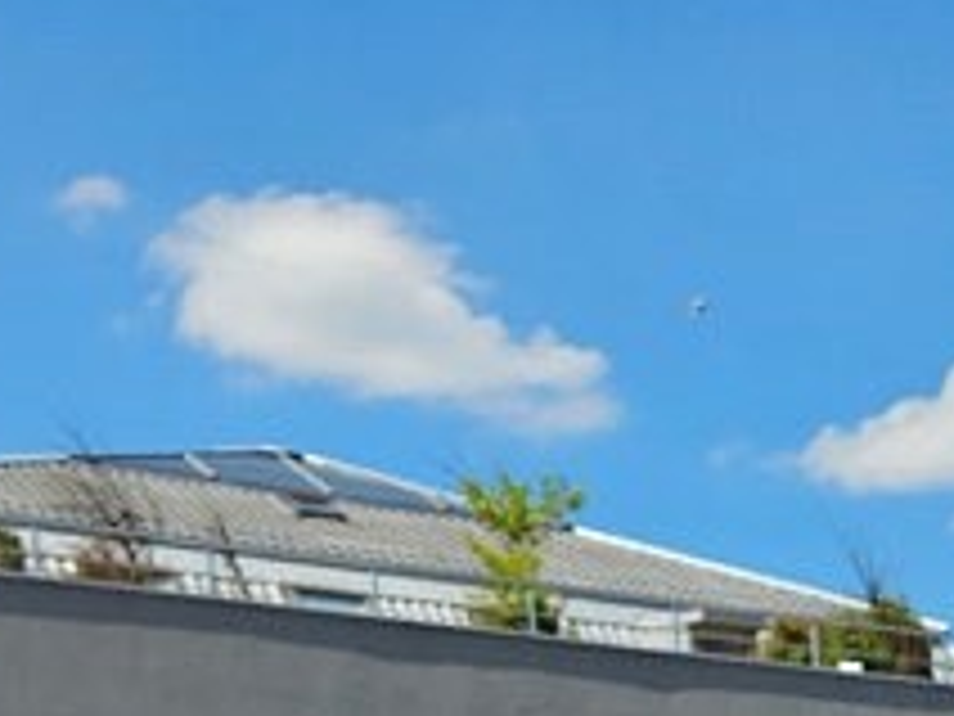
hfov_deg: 15.5
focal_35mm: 111
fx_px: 3059
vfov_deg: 11.5
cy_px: 1603
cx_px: 1660
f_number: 1.7
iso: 10
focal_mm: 6.3
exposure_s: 1/717
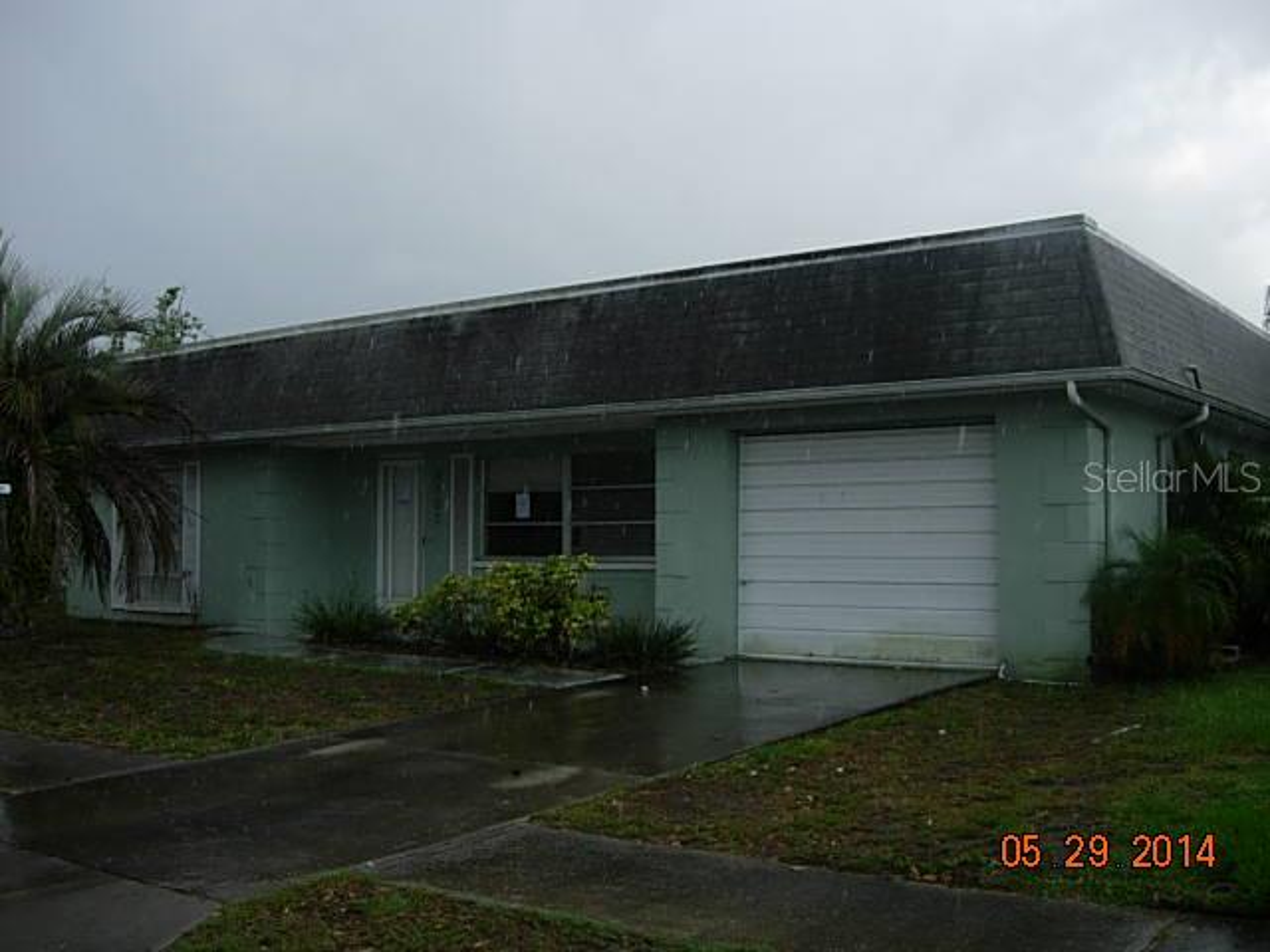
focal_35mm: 38
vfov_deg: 37.7
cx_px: 635
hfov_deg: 49.0
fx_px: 1394
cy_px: 476
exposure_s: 1/724
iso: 64
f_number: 2.8
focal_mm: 7.8
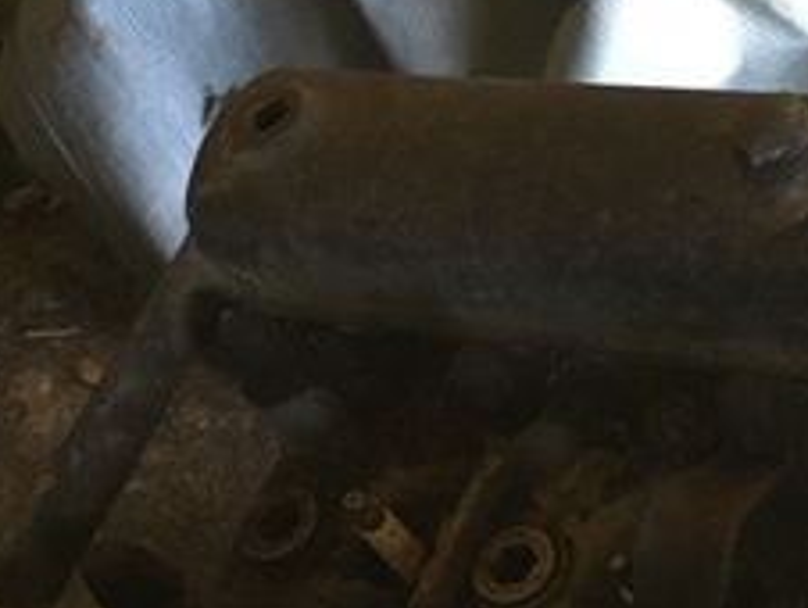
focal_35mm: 82
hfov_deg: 22.1
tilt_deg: -60.2
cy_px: 751
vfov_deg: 17.1
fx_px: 1916
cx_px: 947
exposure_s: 1/33
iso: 200
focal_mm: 4.15
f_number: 2.2
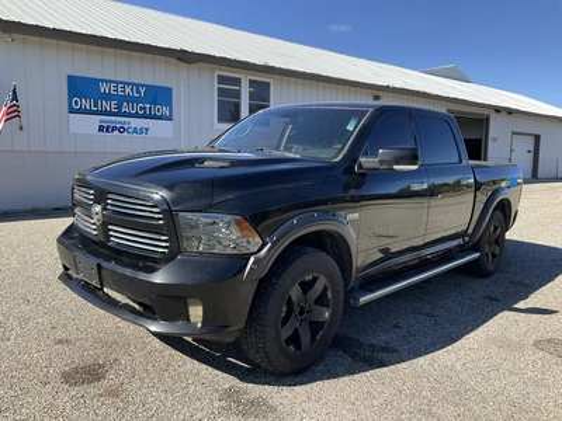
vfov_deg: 48.2
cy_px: 210
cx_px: 281
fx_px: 471
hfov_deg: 61.7
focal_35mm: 29
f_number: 1.8
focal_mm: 3
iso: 25
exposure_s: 1/898
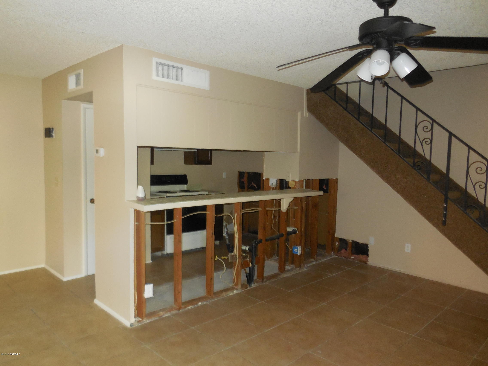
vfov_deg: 54.9
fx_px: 352
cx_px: 244
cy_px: 183
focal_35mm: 25
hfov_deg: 69.4
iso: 500
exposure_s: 1/25
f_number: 3.1
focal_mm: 4.5
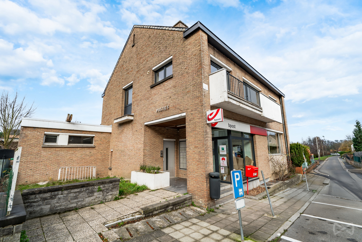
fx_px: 151
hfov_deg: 100.4
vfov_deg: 77.3
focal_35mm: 15
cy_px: 121
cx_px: 181
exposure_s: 1/125
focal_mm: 15
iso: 100
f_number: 8
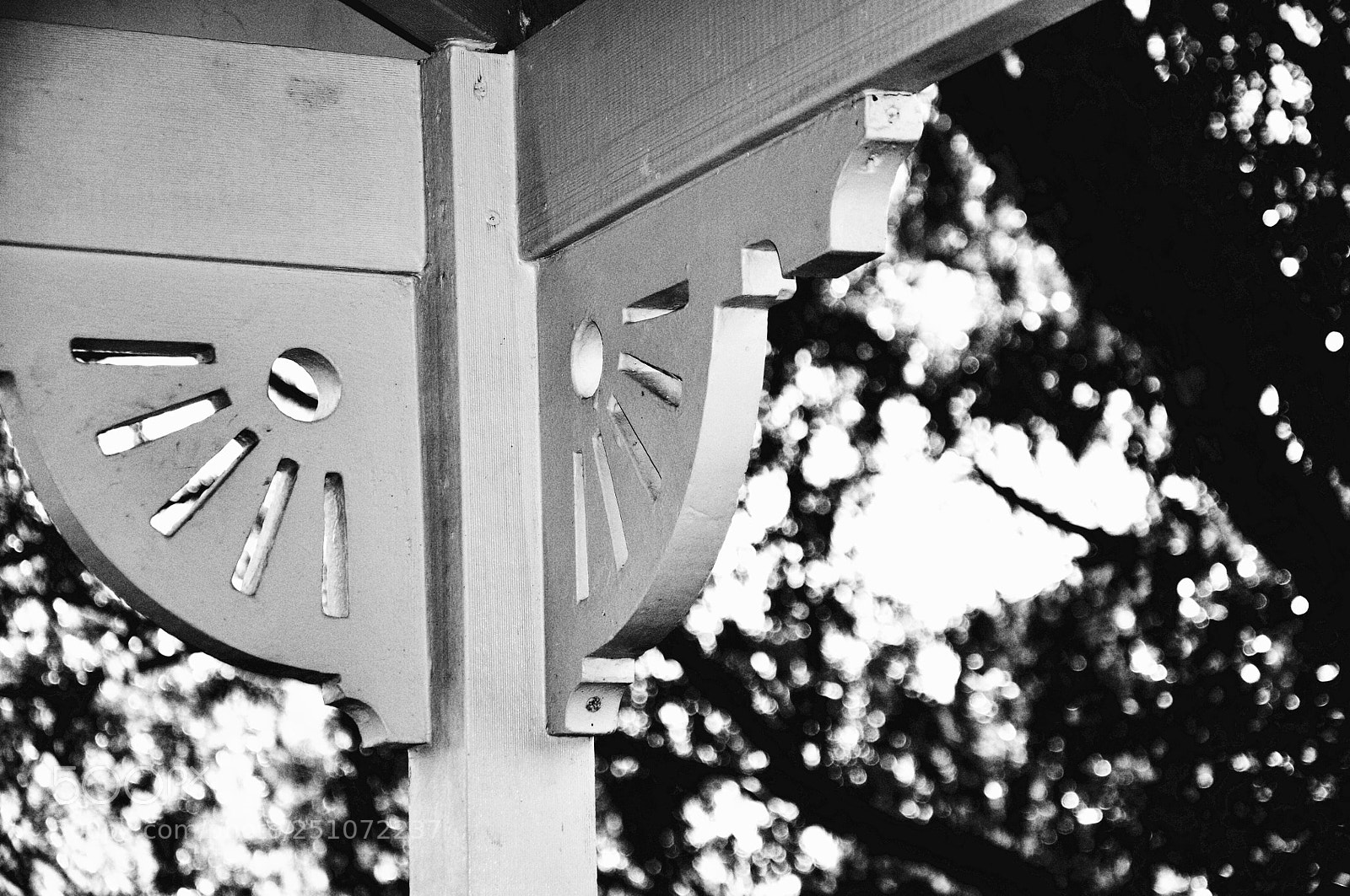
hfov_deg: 16.1
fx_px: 4776
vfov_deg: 10.7
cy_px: 448
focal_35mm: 128
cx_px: 675
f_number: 5.6
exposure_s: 1/80
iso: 100
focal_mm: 85
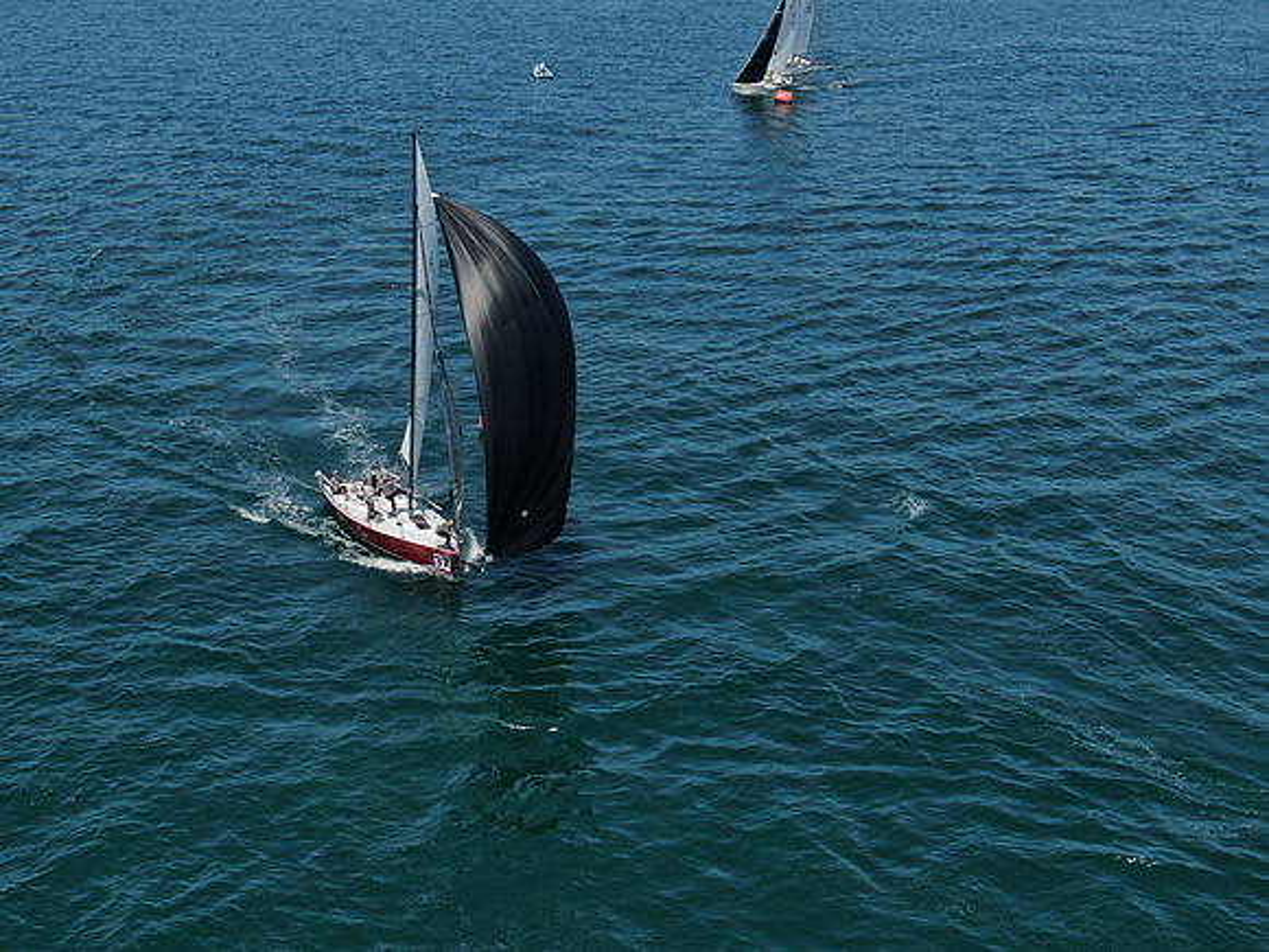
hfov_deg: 39.7
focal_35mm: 48
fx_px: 1760
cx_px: 634
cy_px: 476
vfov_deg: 30.3
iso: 100
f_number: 3.8
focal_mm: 8.6
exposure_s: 1/1000
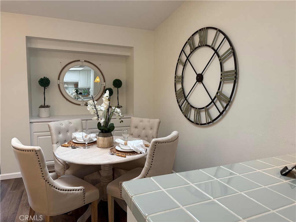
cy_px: 111
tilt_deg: -5.6
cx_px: 148
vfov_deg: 56.8
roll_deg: -0.6
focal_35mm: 24
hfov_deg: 71.6
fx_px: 205
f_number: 1.78
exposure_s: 1/120
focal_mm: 6.76
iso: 160
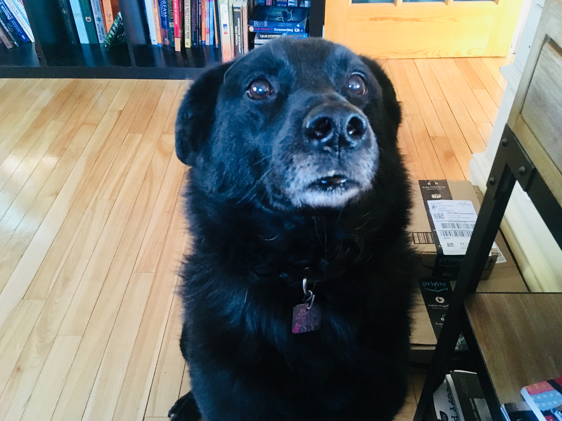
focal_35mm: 30
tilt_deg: -40.0
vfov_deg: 46.8
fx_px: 487
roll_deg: -0.9
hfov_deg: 60.0
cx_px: 282
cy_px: 209
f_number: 2.2
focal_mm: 4.15
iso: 320
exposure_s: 1/15
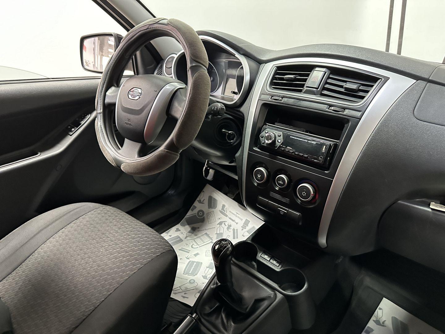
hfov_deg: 71.6
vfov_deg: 56.8
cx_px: 222
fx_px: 309
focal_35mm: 24
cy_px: 167
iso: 800
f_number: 1.78
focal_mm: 6.86
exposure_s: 1/50
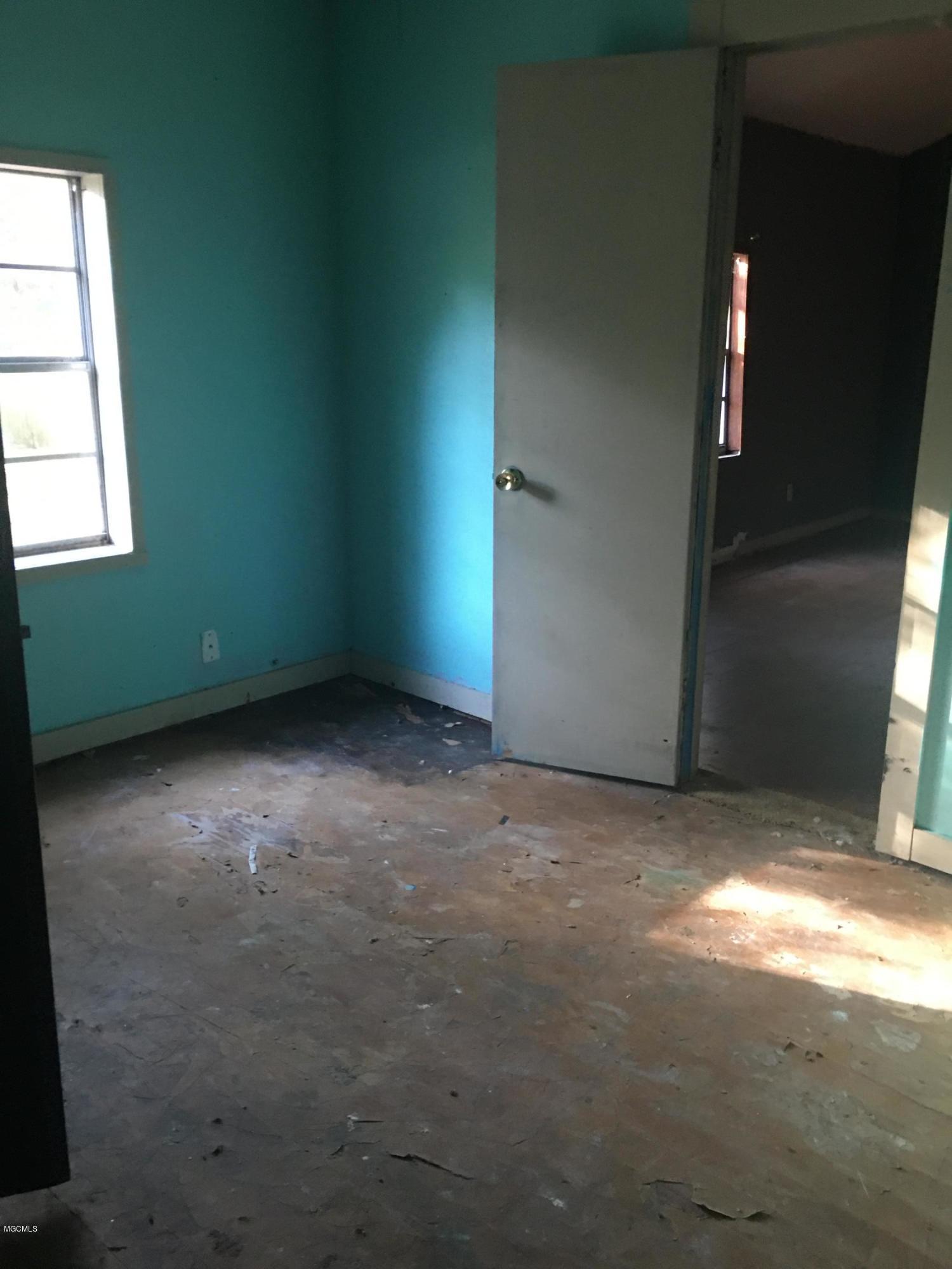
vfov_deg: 61.7
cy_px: 634
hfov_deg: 48.2
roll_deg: -0.1
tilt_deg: -14.5
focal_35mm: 29
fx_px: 1063
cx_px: 476
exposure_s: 1/15
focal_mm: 4.15
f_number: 2.2
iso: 100
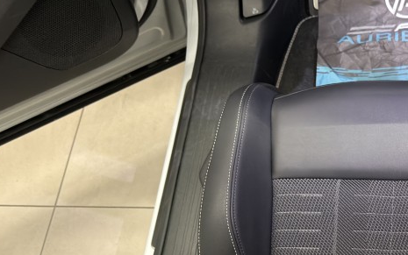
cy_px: 231
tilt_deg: -65.5
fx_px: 623
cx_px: 396
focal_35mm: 56
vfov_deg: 22.6
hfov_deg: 33.6
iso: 640
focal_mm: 6.76
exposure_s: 1/25
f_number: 1.78
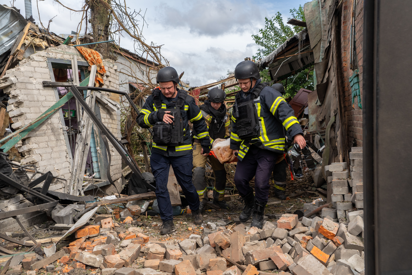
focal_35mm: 30
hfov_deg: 61.9
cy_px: 138
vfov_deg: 43.6
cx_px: 206
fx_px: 343
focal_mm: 30
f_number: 9
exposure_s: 1/800
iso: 1000
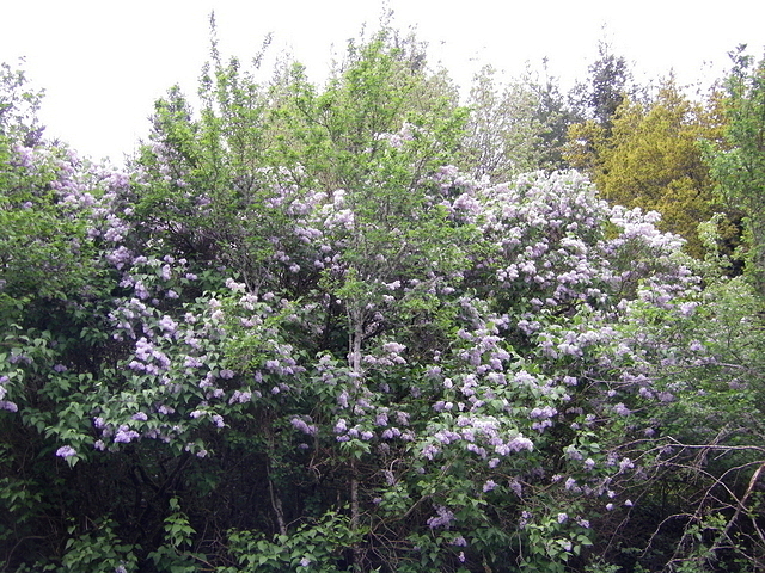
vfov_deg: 26.1
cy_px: 286
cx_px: 382
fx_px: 1238
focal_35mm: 56
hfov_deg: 34.3
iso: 64
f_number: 3.7
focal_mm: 9.3
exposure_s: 1/60
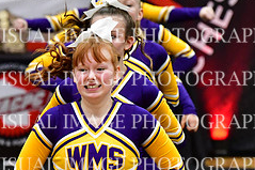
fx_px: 3475
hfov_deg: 4.2
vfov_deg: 2.8
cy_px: 100
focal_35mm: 491
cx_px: 126
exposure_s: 1/500
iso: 4000
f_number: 3.5
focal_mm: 135
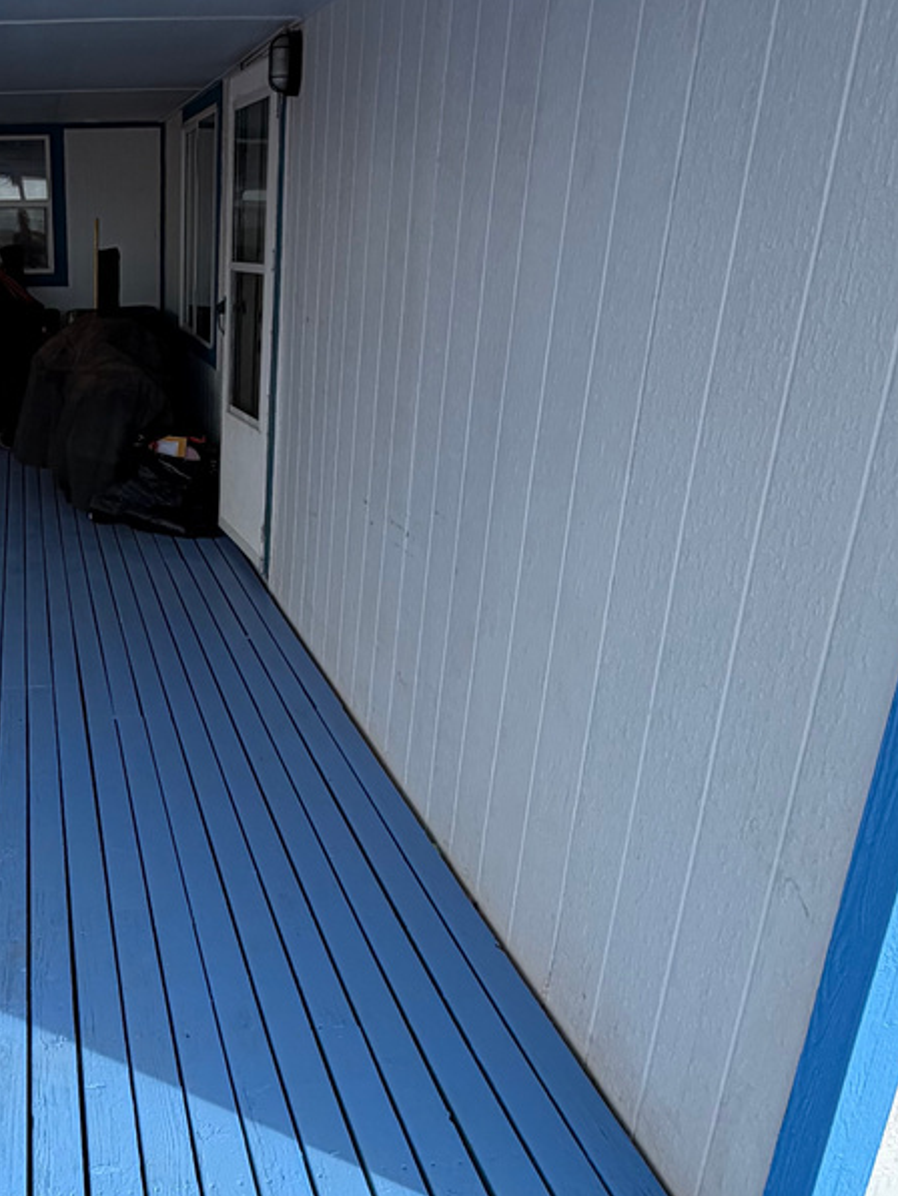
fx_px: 1245
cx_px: 138
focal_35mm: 36
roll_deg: -0.4
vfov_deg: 50.8
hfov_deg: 37.7
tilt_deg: -23.5
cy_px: 749
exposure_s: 1/770
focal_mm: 2.22
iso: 40
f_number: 2.2
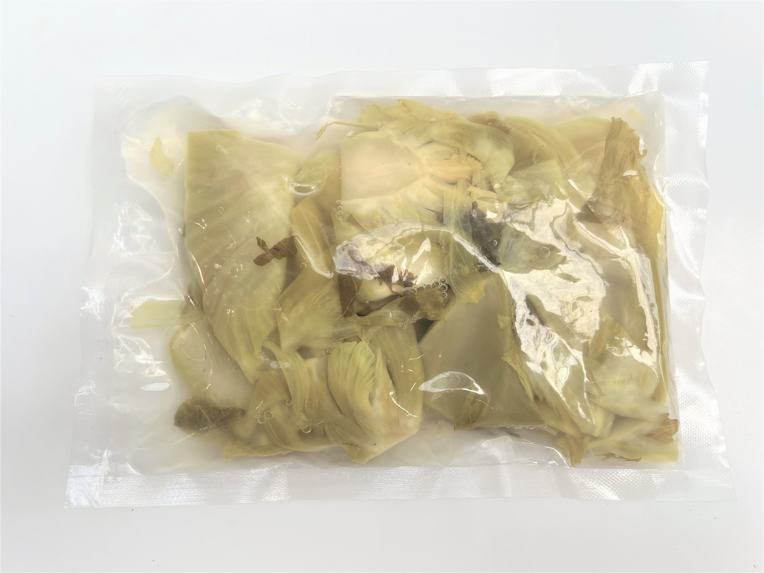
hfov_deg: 67.3
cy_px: 286
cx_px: 382
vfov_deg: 53.1
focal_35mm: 26
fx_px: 574
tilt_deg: -84.8
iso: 50
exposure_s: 1/499
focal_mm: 5.7
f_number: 1.5
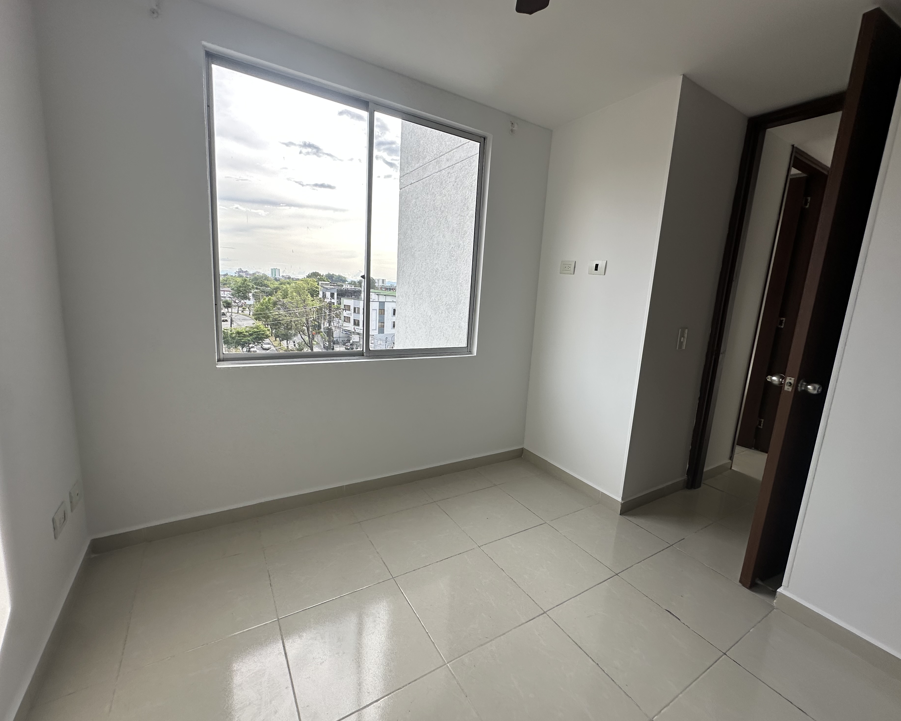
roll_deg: -3.3
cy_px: 362
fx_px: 400
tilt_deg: -8.3
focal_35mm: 15
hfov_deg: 96.8
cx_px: 459
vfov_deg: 84.0
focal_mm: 2.22
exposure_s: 1/397
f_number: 2.2
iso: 40
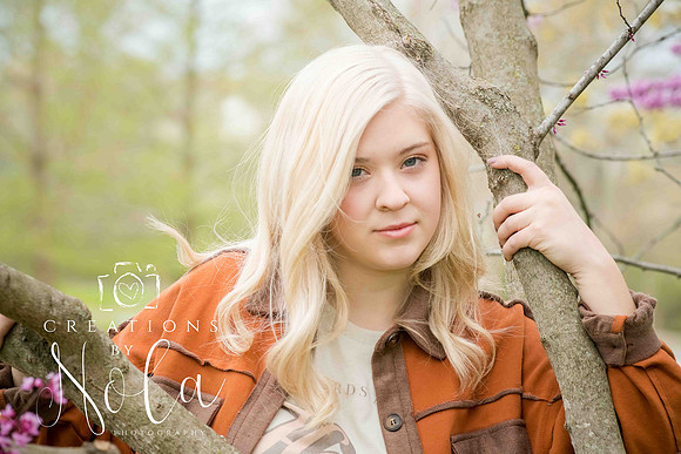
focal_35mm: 120
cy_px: 227
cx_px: 340
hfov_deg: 17.1
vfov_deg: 11.4
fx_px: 2270
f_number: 7.1
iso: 640
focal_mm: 120
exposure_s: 1/1000
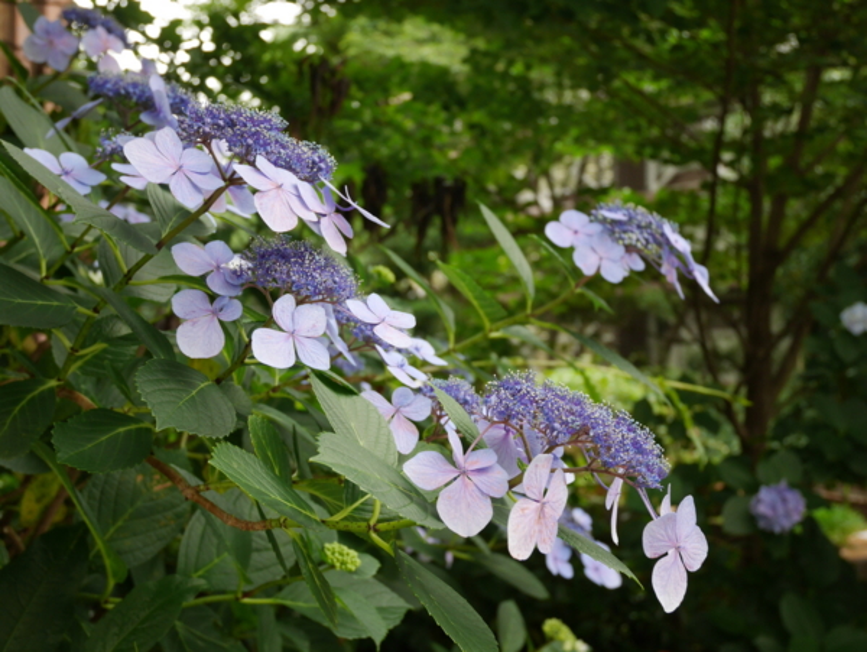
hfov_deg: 46.8
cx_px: 434
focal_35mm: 40
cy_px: 326
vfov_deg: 36.0
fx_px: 1003
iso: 500
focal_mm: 20
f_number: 4.6
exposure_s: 1/60
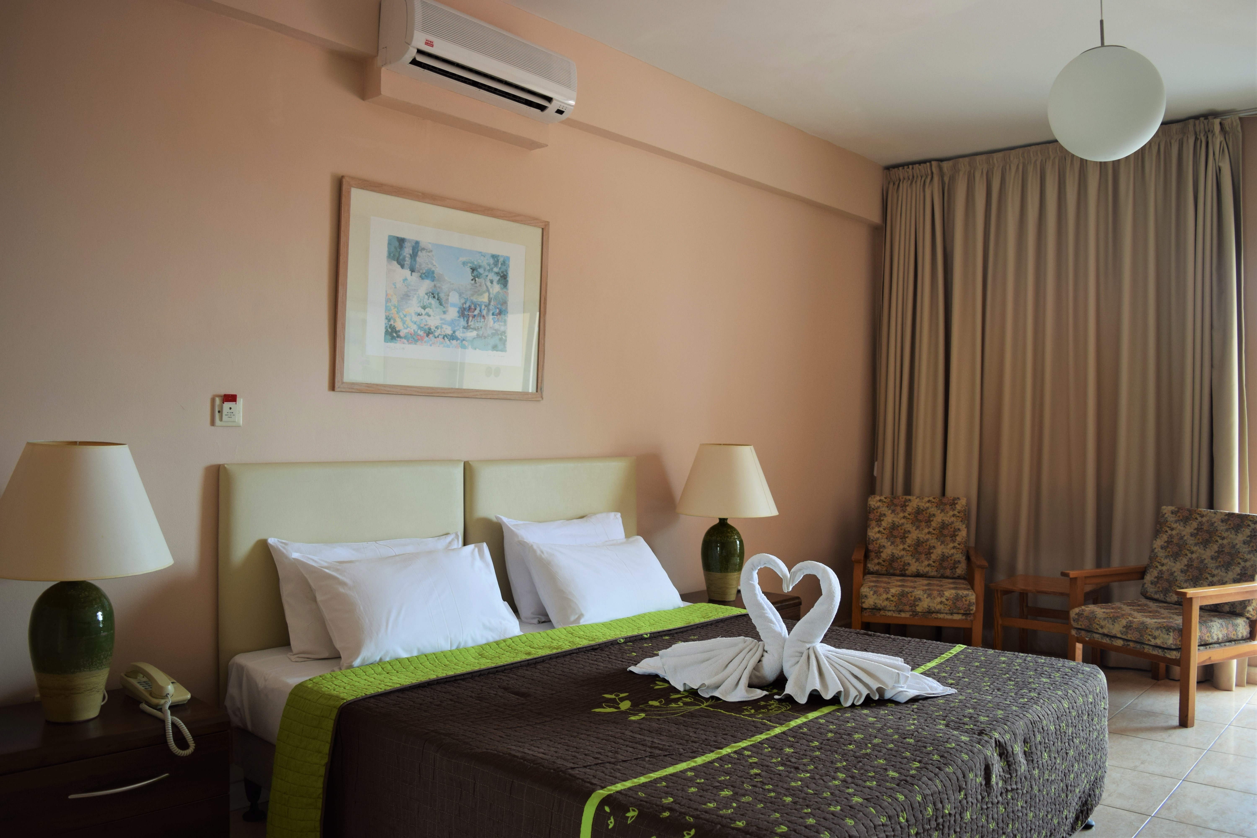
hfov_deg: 67.4
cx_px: 628
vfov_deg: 47.9
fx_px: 943
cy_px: 419
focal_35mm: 27
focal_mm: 18
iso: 400
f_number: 4
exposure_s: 1/60
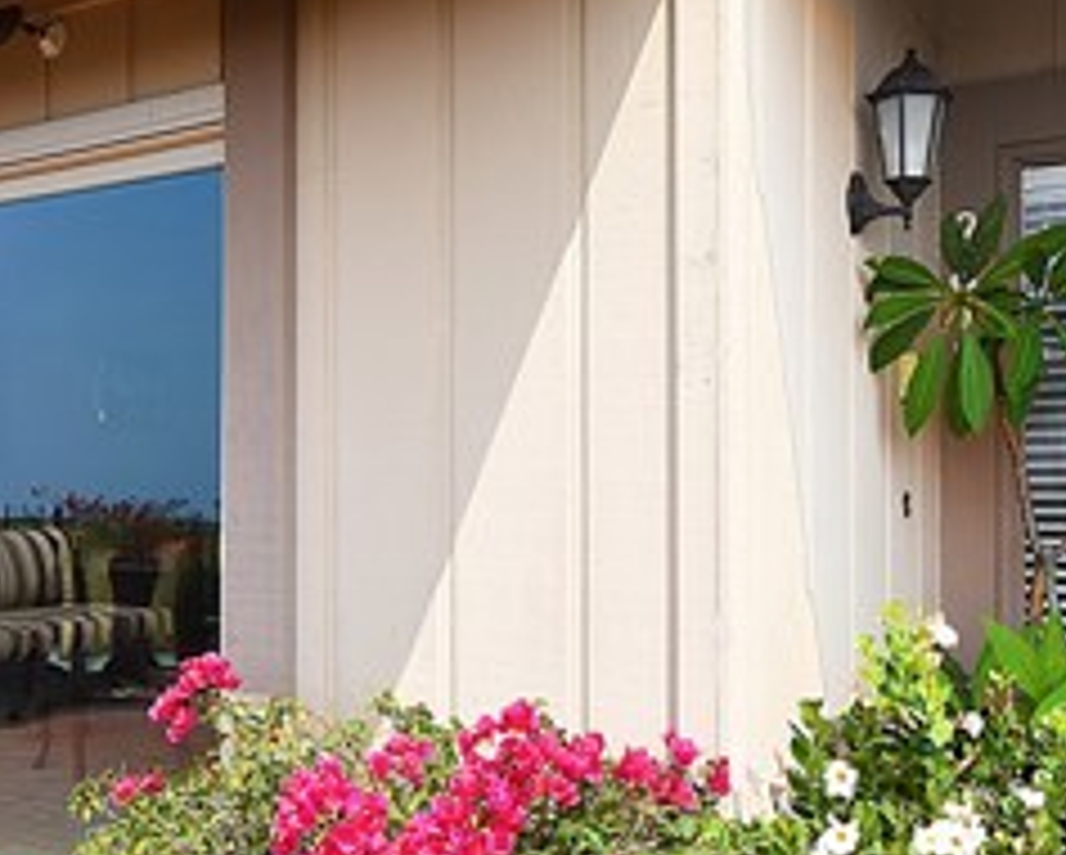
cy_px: 434
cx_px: 495
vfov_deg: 39.2
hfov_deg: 47.9
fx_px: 1200
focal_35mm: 38
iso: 250
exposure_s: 1/125
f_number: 14
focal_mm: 10
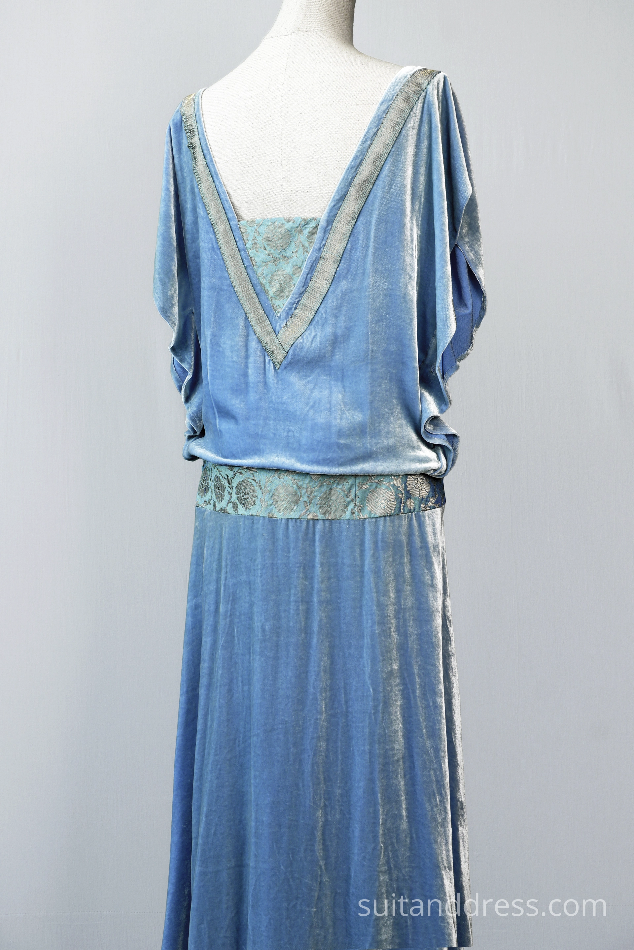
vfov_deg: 29.9
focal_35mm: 68
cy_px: 475
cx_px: 317
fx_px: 1783
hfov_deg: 20.2
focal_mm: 45
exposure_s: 1/40
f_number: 7.1
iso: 160
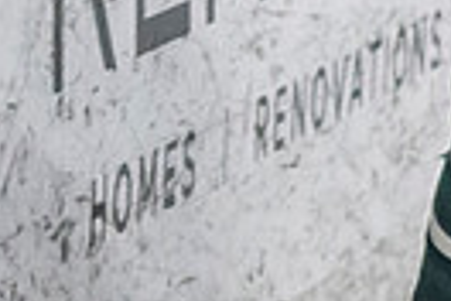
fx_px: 9408
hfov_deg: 2.7
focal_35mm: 751
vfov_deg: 1.8
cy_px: 91
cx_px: 1290
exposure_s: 1/640
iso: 3200
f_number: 3.2
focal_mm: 105
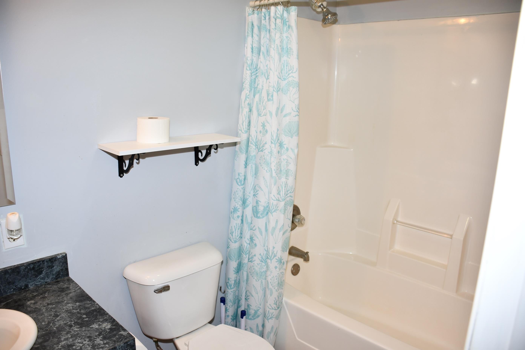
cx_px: 262
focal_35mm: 27
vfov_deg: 47.9
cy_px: 175
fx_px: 394
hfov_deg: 67.4
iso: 280
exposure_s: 1/60
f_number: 4
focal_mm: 18
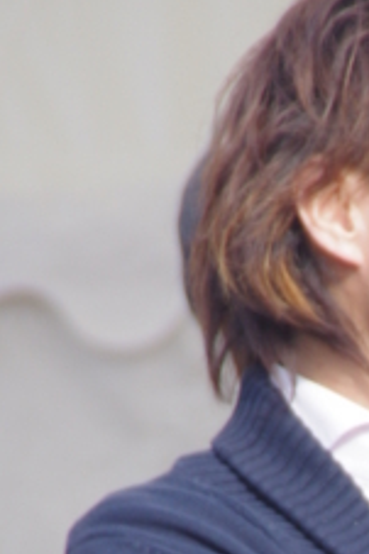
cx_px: 578
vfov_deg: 2.0
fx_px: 16260
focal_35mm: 1056
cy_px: 769
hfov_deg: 1.3
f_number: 6.3
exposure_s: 1/320
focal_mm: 200
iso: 400
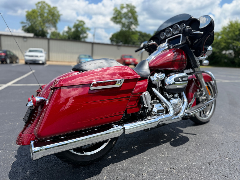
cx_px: 120
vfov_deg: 56.8
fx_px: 166
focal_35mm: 24
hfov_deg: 71.6
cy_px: 90
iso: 80
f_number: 1.78
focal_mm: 6.76
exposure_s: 1/3021
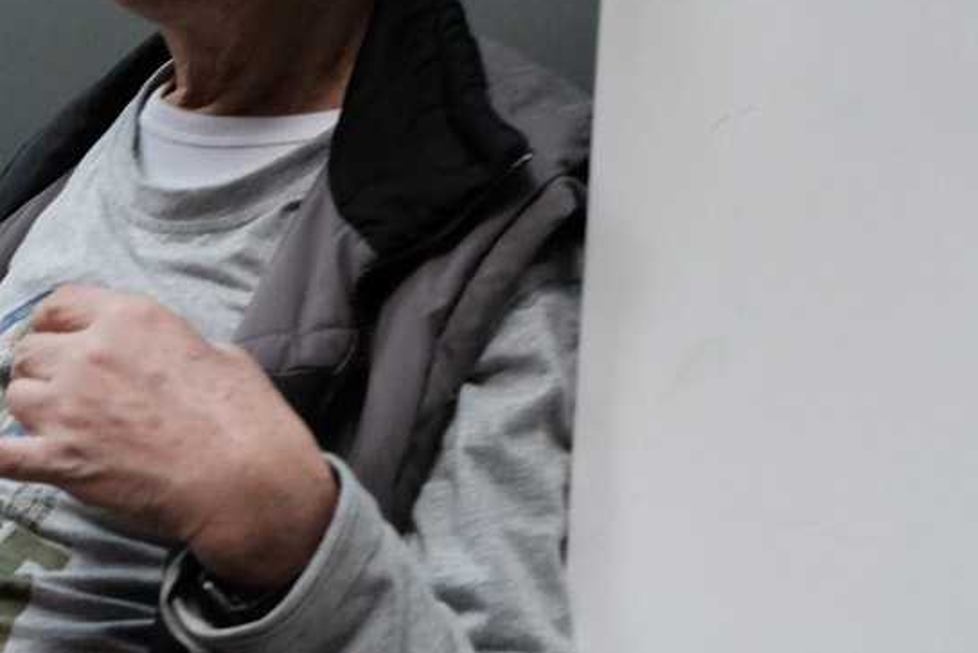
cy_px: 632
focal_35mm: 103
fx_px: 2799
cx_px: -360
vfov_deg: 13.1
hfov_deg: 18.2
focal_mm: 23
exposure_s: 1/500
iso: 2000
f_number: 4
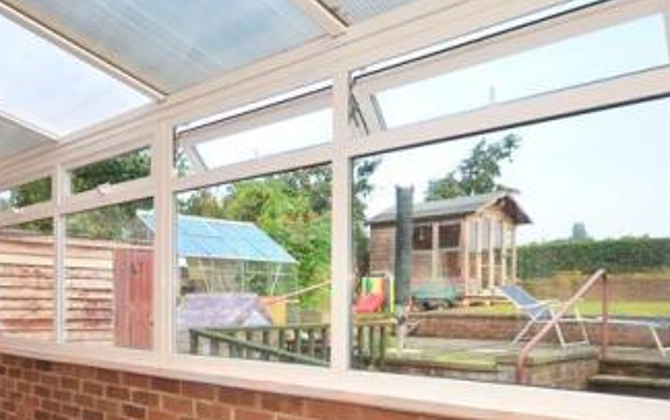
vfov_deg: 36.6
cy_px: 301
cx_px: 155
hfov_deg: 53.6
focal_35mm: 34
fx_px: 622
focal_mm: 11
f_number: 5
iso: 200
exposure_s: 1/100
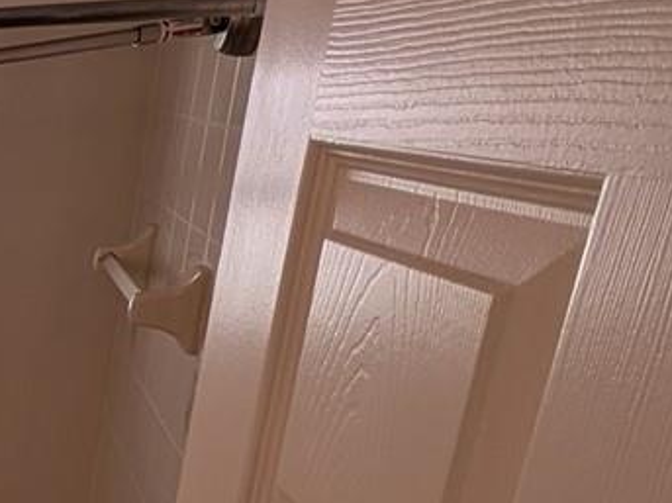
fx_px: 1087
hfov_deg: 19.3
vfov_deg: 25.0
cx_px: -670
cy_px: 489
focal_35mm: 56
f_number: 1.95
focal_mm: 2.23
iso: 50
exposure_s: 1/368
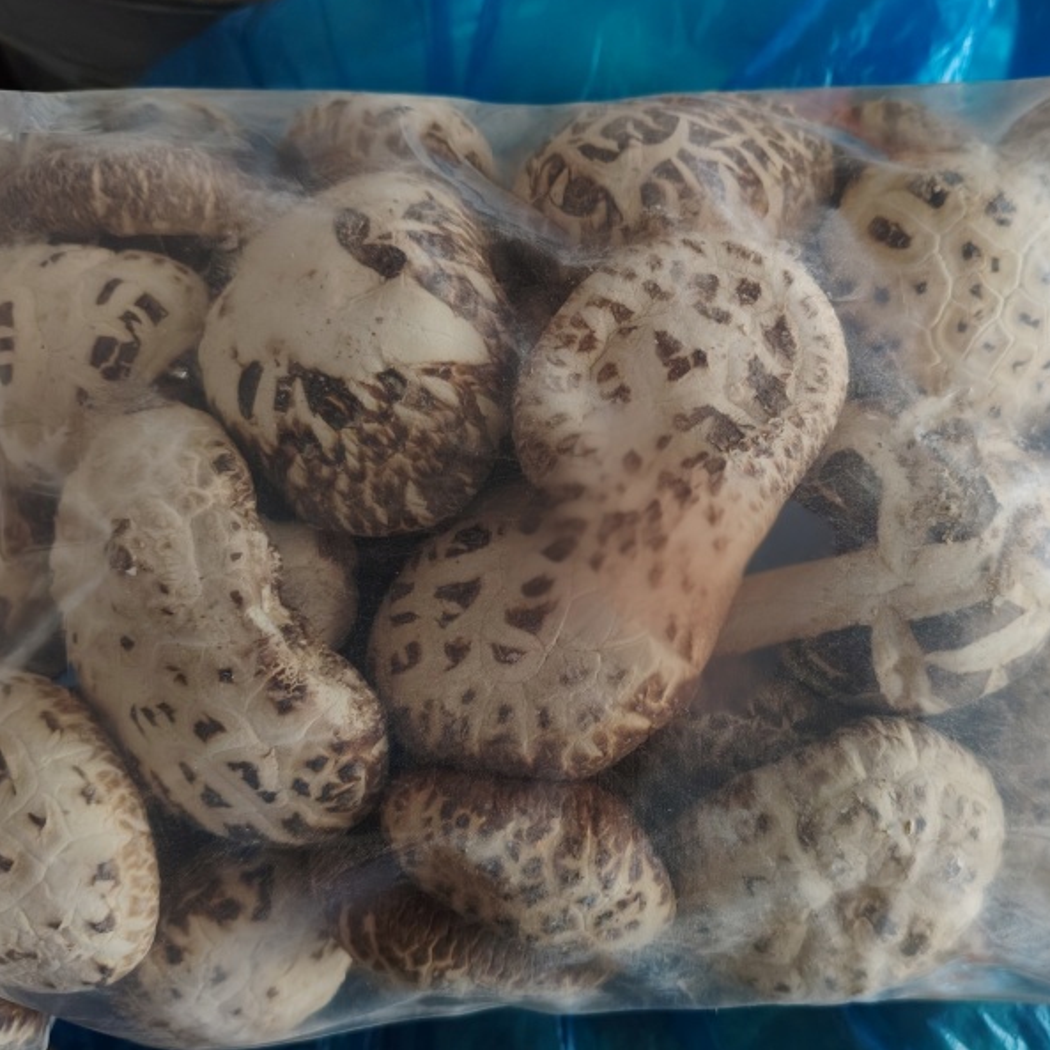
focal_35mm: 31
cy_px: 522
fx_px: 1064
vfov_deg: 52.5
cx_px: 606
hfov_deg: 52.3
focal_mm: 4.84
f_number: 1.88
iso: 853
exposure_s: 1/33.3
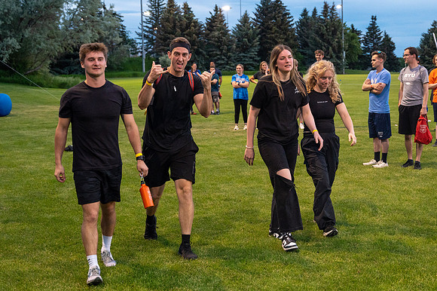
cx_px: 244
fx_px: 671
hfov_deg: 36.0
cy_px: 131
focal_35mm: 55
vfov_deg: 24.4
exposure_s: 1/320
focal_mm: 49
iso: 4000
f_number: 4
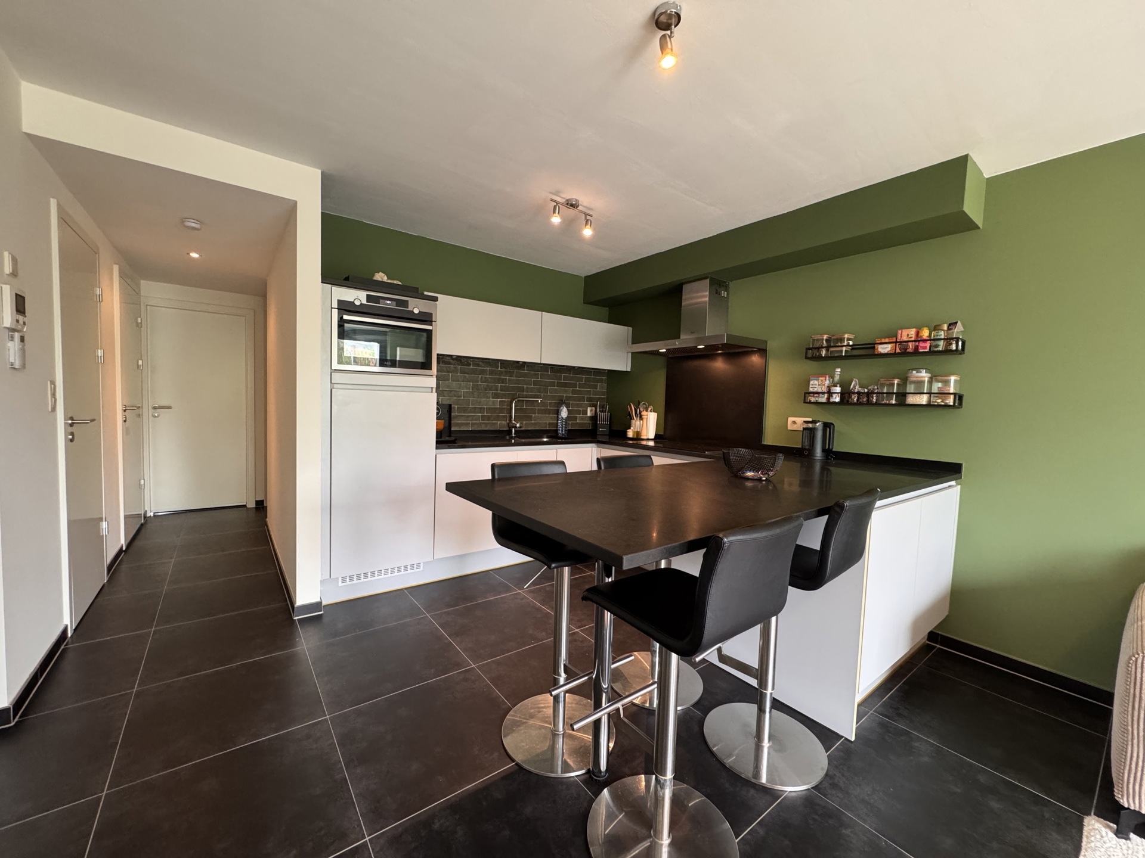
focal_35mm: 14
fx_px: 463
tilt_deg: -3.5
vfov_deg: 85.7
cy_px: 429
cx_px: 572
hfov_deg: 102.1
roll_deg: -2.0
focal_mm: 2.22
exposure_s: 1/50
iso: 320
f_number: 2.2
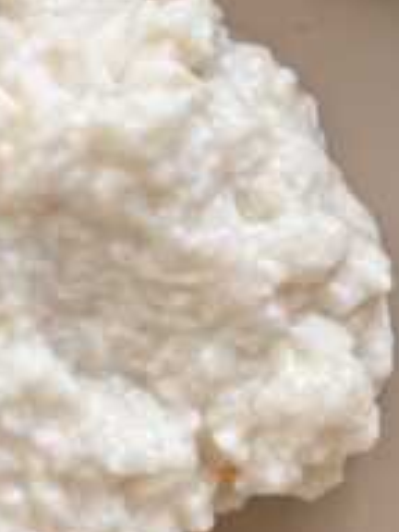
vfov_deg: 12.8
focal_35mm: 146
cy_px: -254
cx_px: 127
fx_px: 2244
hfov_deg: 10.2
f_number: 1.78
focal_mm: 6.76
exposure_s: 1/204
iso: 64
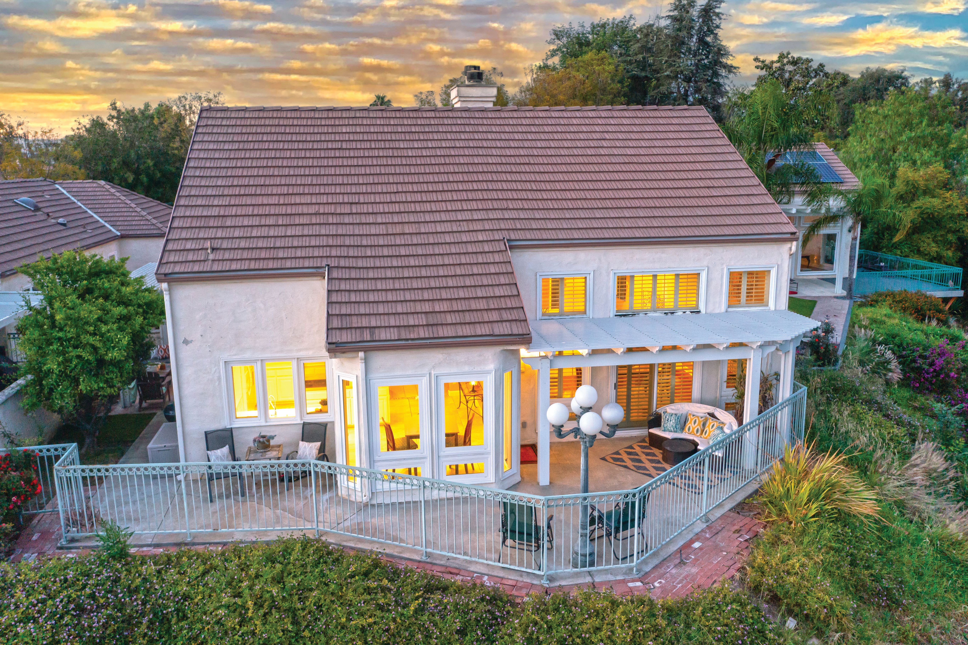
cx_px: 484
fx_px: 753
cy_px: 322
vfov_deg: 46.4
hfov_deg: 65.5
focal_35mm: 28
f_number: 4
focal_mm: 10.26
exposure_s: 1/15
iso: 400
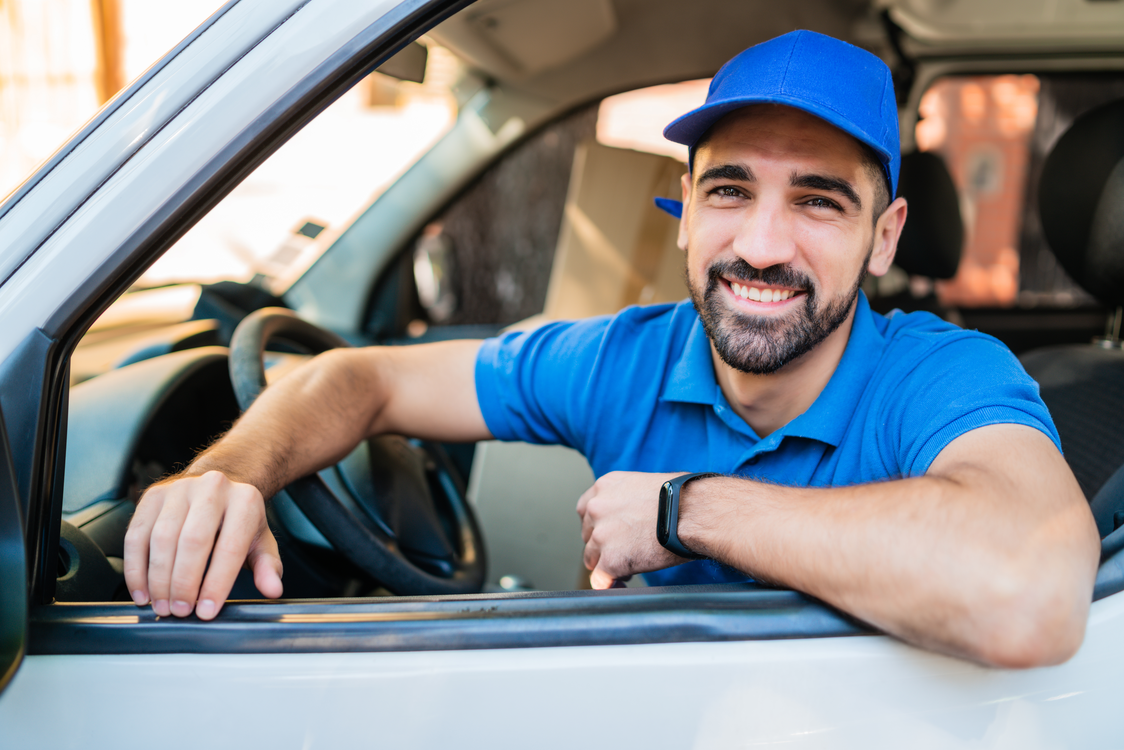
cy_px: 375
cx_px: 562
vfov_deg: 37.9
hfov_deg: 54.4
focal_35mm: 35
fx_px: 1093
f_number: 2
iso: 100
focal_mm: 35
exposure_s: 1/160
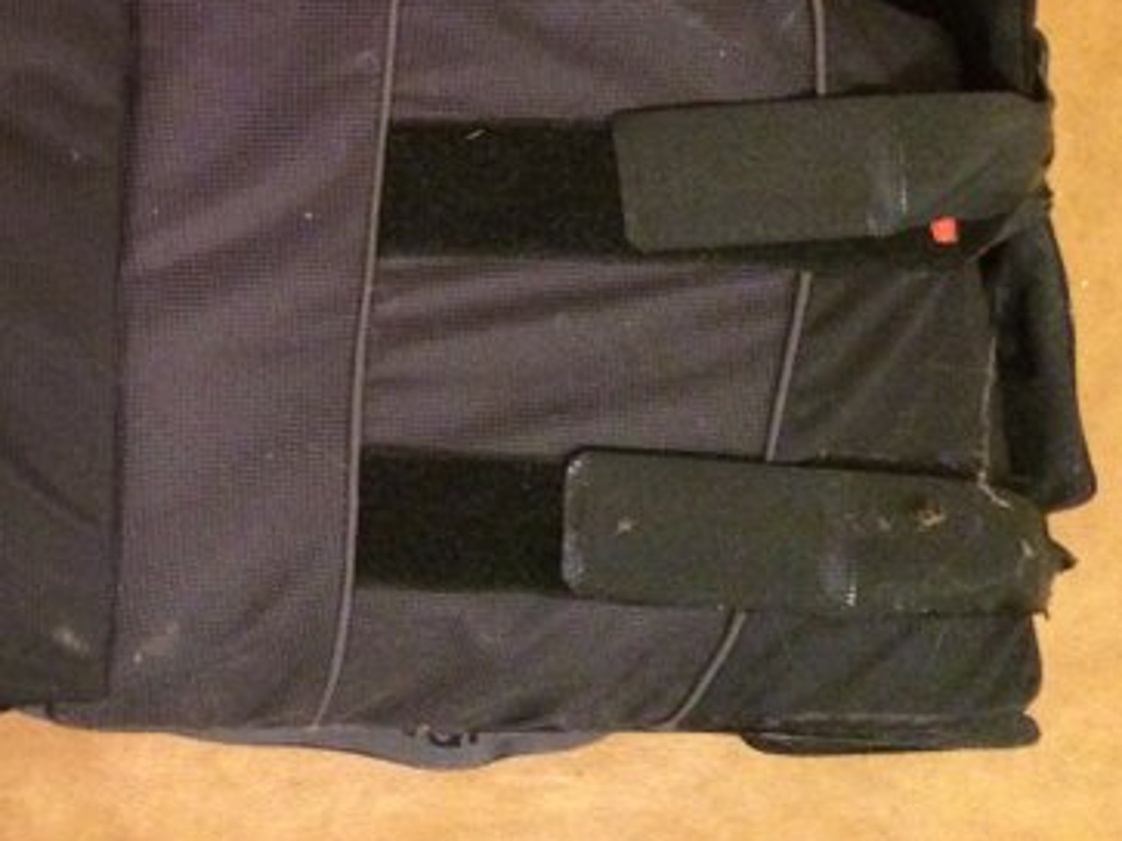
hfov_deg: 28.4
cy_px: -22
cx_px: 0
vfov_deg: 22.0
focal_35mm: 64
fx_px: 2074
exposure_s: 1/17
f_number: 2.2
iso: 640
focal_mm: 4.15
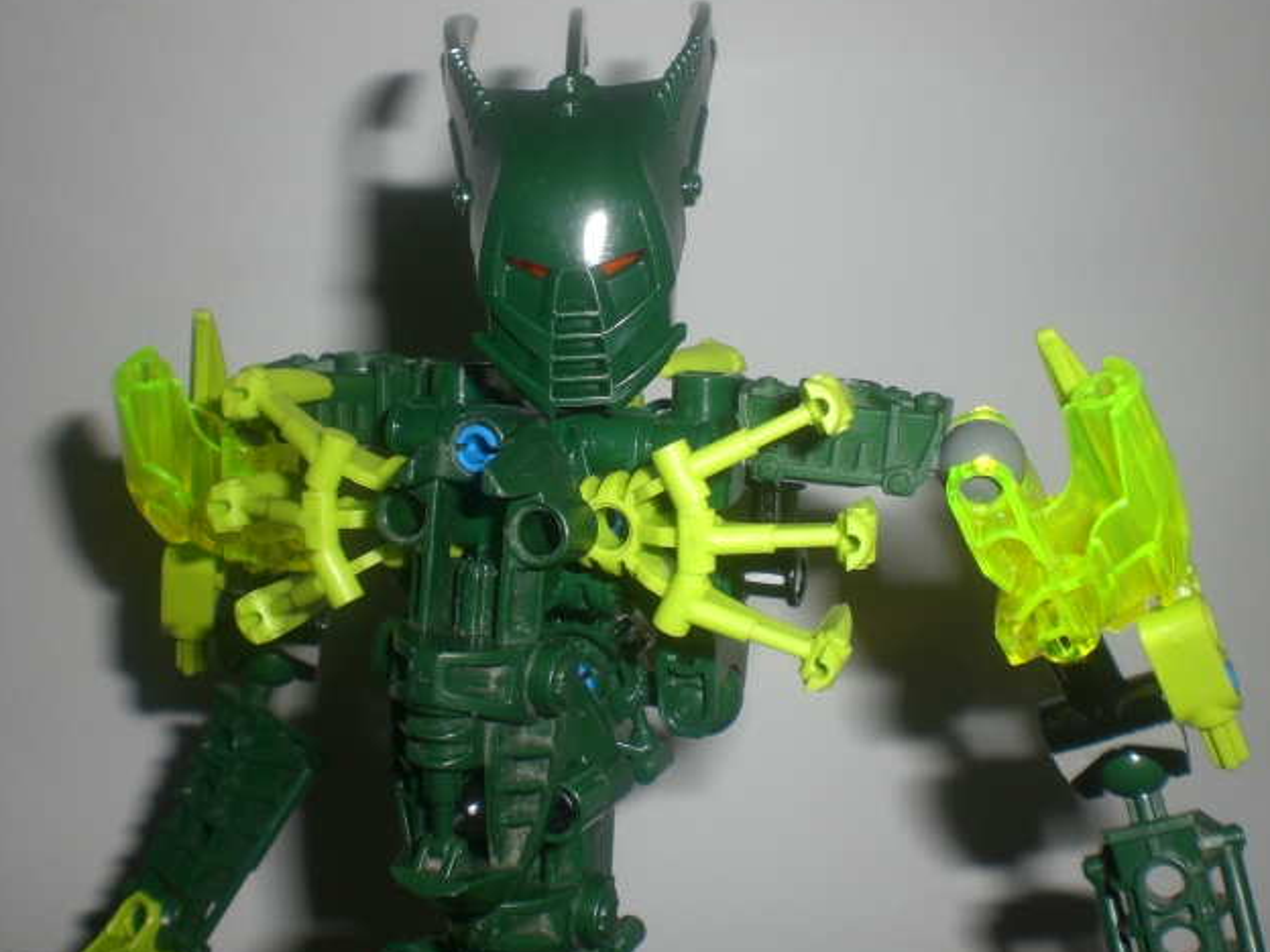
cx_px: 647
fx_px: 1431
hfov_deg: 47.9
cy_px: 476
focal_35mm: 39
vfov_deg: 36.8
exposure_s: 1/60
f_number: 4.4
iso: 50
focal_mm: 6.3
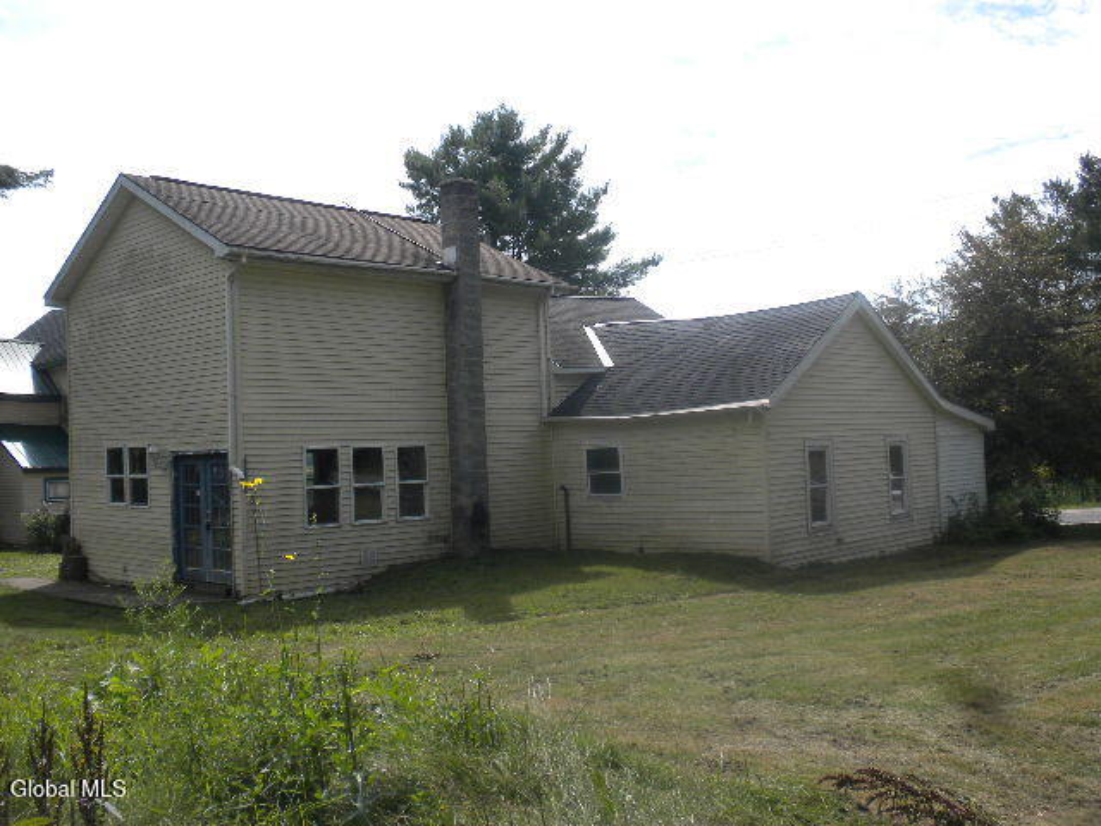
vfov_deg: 38.7
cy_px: 413
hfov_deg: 50.1
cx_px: 550
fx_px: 1177
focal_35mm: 37
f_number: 10
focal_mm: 6.6
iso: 64
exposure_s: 1/106
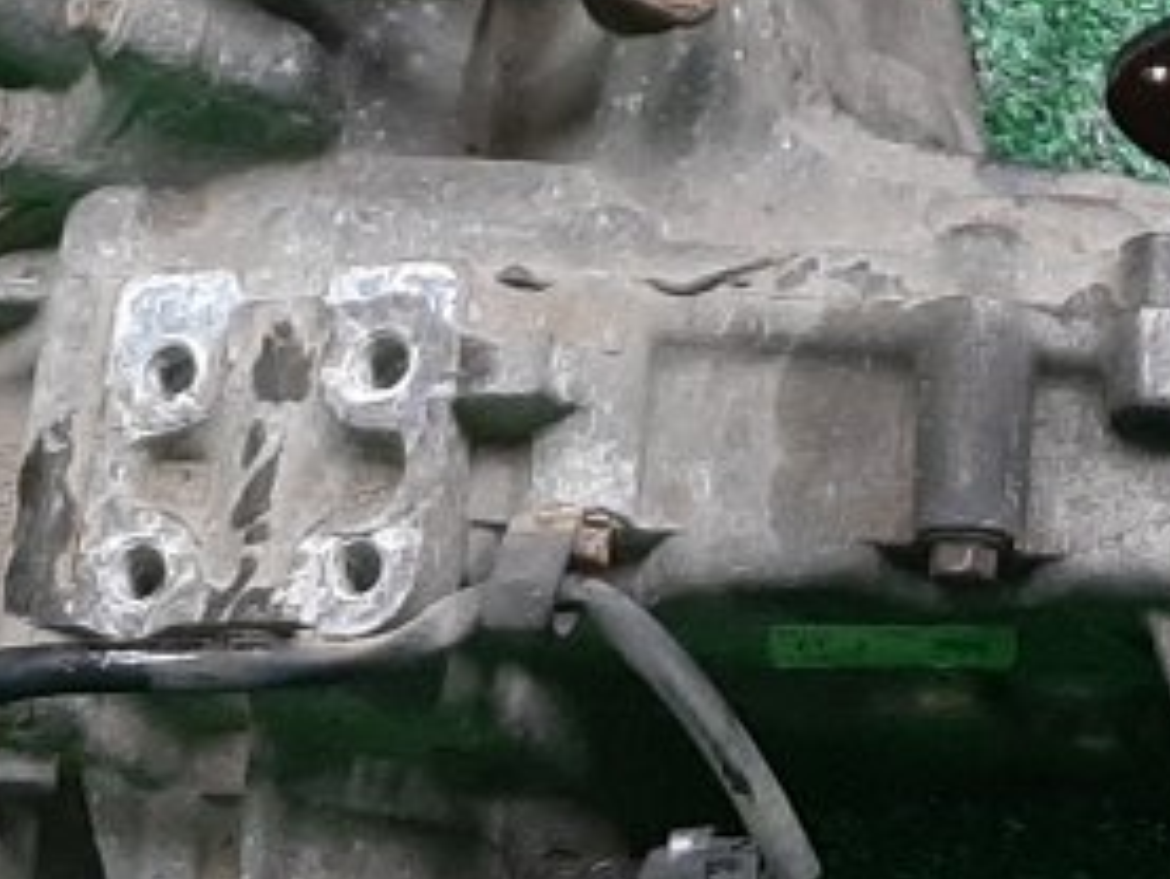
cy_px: -617
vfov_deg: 10.4
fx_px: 4565
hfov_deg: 14.5
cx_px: 895
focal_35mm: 135
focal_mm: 3.93
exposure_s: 1/50
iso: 134
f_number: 1.7
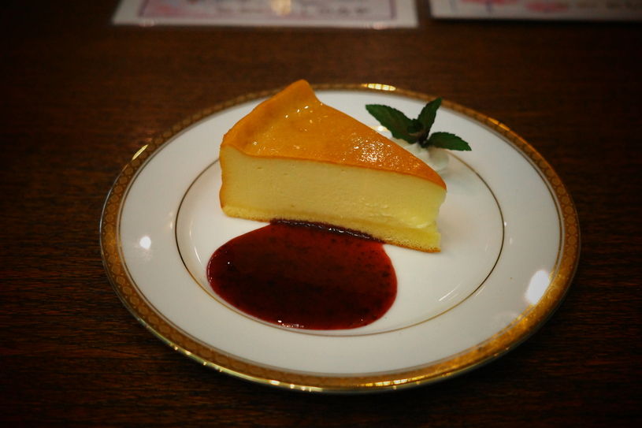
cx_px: 321
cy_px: 214
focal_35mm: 40
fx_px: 713
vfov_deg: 33.4
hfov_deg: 48.5
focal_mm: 26
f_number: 2.8
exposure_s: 1/50
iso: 6400
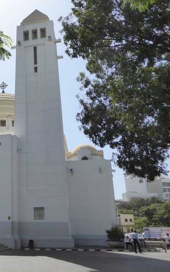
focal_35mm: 42
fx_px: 311
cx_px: -12
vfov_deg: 47.2
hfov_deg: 28.1
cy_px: 136
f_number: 3.5
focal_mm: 5
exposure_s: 1/1300
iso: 160
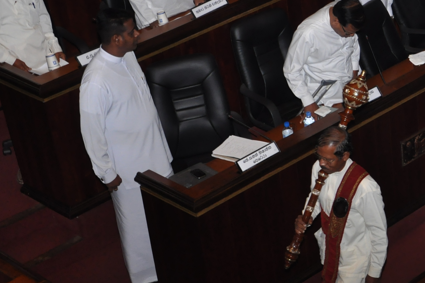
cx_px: 462
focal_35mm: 111
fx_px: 1309
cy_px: 169
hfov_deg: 17.8
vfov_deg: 12.3
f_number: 6.3
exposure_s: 1/100
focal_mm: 32
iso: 800
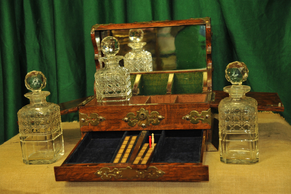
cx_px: 146
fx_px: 468
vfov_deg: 23.3
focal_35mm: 58
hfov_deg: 34.5
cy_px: 97
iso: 1250
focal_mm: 58
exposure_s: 1/80
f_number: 5
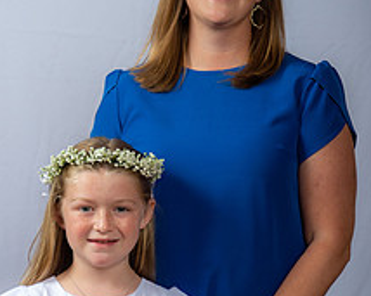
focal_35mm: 128
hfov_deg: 15.0
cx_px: 157
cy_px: 137
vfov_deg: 12.0
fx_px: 1405
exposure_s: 1/200
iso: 250
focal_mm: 65
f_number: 6.3
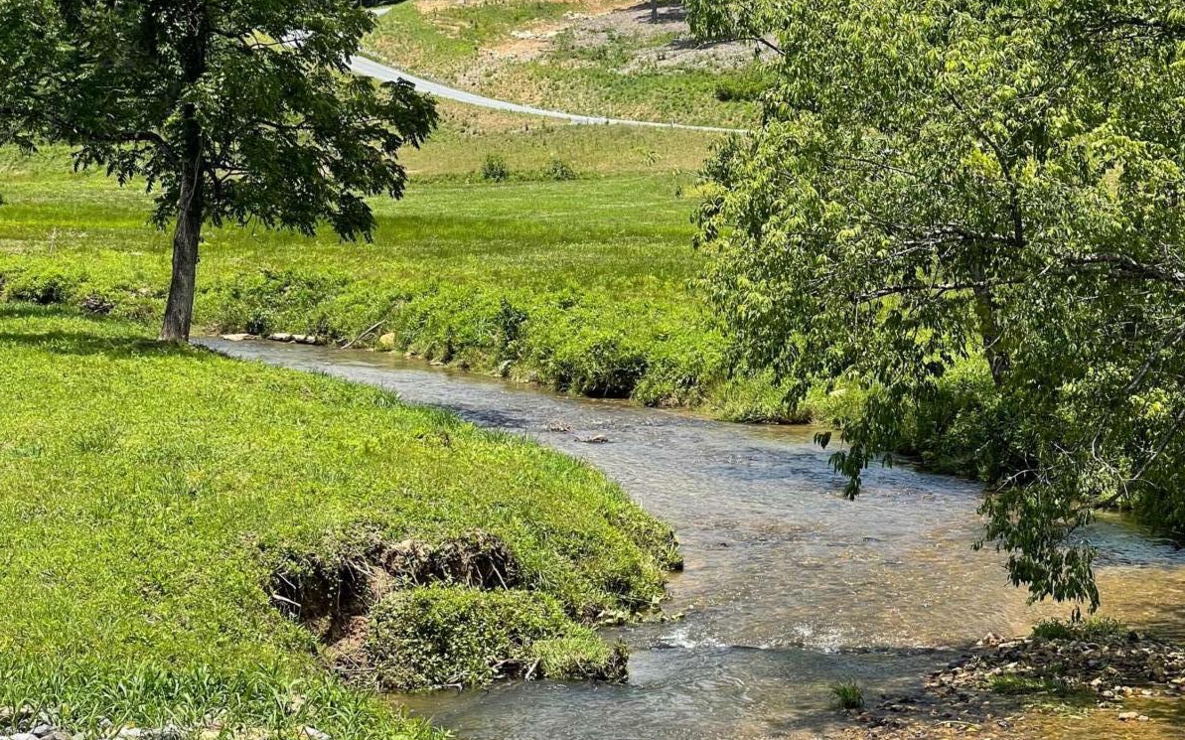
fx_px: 2938
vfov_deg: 14.3
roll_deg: -0.4
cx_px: 590
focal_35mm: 91
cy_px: 479
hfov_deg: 22.8
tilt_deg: -6.4
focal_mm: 7.5
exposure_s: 1/786
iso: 20
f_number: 2.2
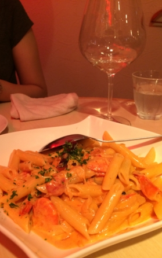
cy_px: 130
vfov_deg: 61.2
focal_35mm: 31
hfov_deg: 40.6
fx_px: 219
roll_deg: +3.5
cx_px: 78
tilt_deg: -26.3
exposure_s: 1/33
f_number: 2.2
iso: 200
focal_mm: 4.15
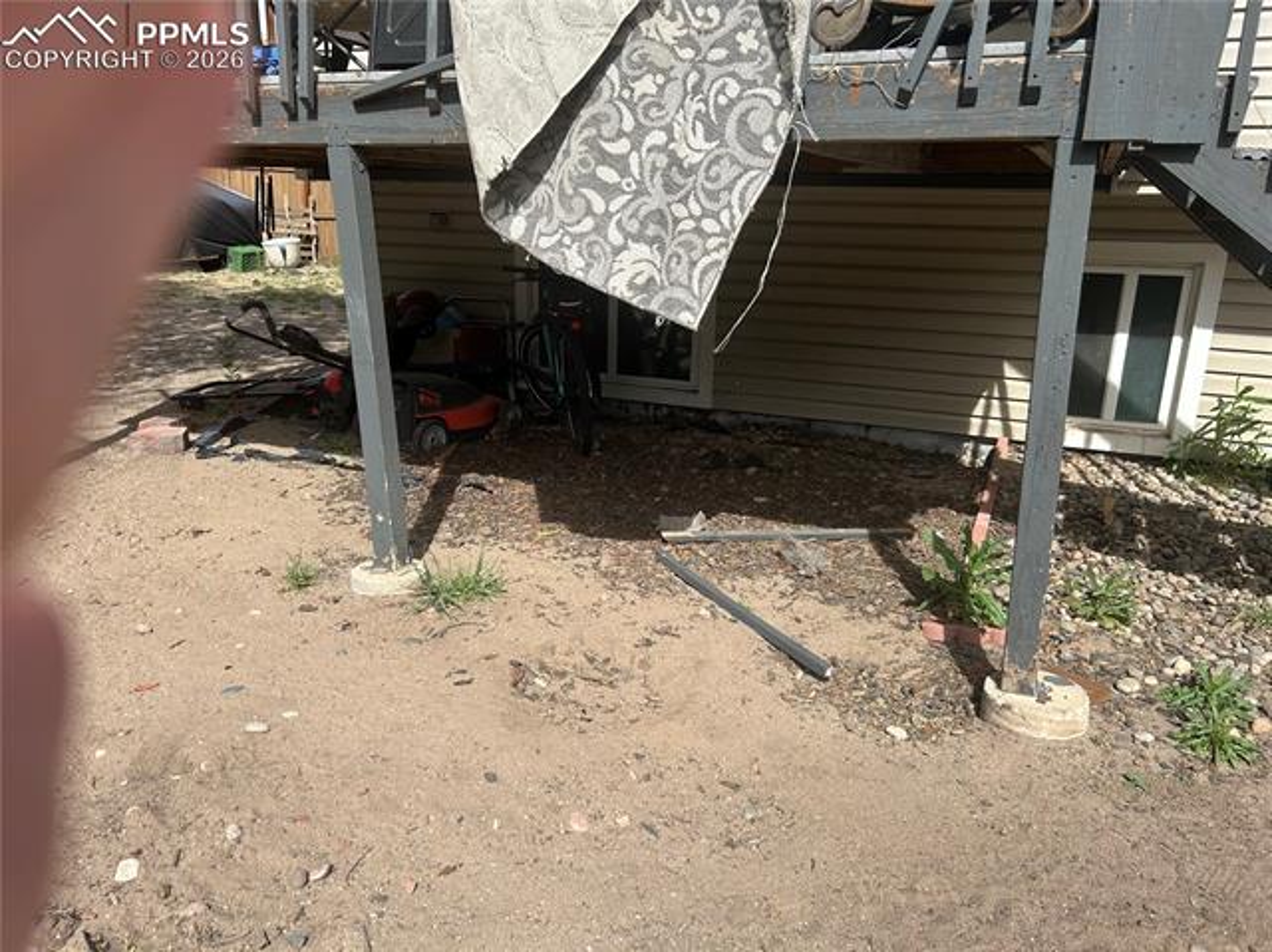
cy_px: 476
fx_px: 955
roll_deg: -2.8
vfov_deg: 53.0
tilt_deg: -16.7
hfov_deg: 67.3
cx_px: 636
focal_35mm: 26
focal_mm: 5.7
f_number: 1.5
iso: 50
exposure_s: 1/2994
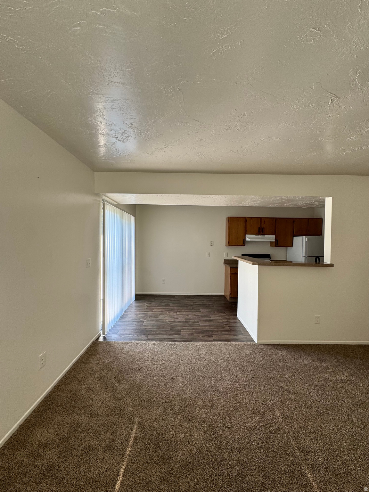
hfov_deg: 85.7
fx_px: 199
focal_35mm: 14
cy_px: 246
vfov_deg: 102.1
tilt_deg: -0.5
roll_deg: +0.2
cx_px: 184
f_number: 2.2
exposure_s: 1/99
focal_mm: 2.22
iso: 64
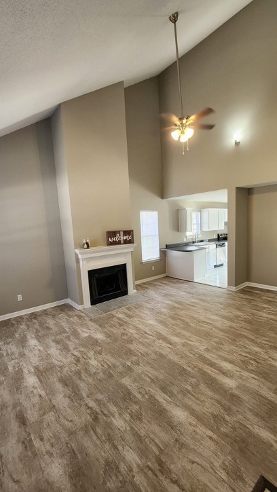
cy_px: 251
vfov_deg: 103.0
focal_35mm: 15
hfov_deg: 70.3
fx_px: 196
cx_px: 155
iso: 320
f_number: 2.2
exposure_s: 1/60
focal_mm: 2.2
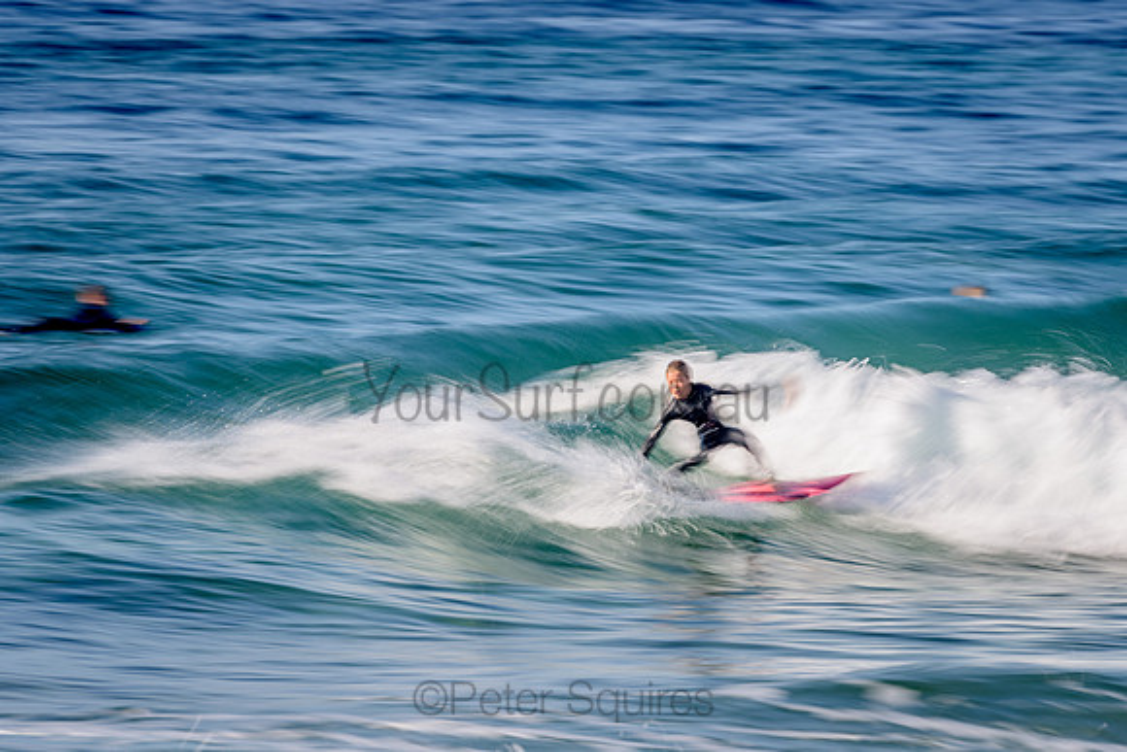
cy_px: 385
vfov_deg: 2.2
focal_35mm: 613
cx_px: 577
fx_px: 19193
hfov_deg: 3.4
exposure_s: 1/13
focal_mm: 500
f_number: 13
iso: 31
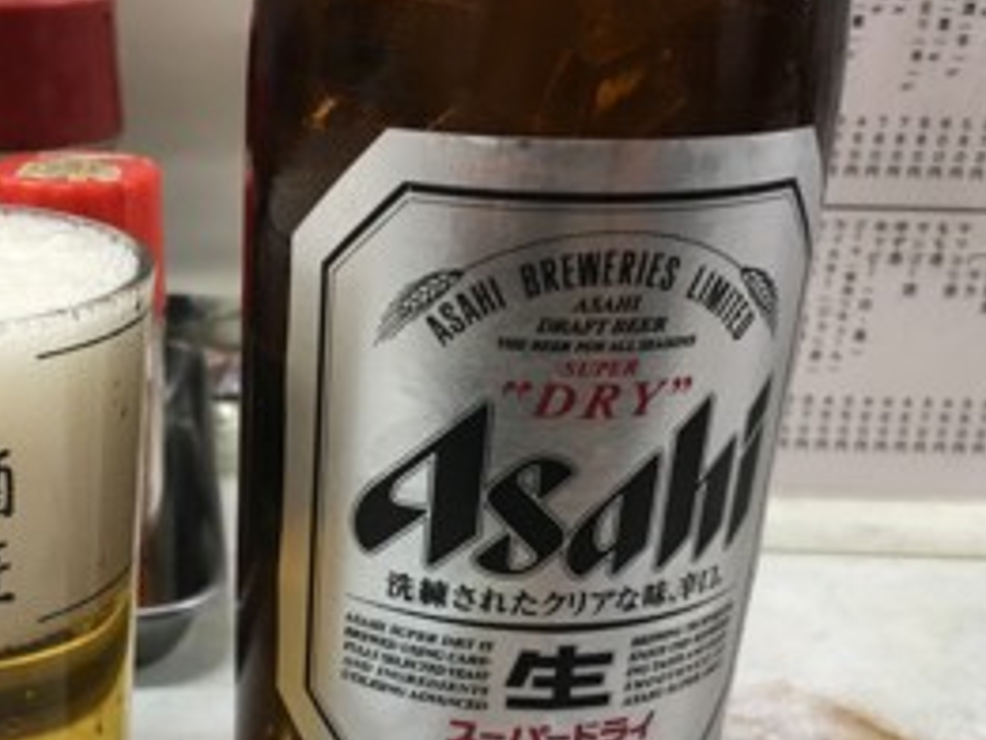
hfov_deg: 37.0
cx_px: 212
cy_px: 566
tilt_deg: -24.9
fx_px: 1425
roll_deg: -0.3
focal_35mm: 50
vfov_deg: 28.6
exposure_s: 1/30
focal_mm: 4.15
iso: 40
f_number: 2.2
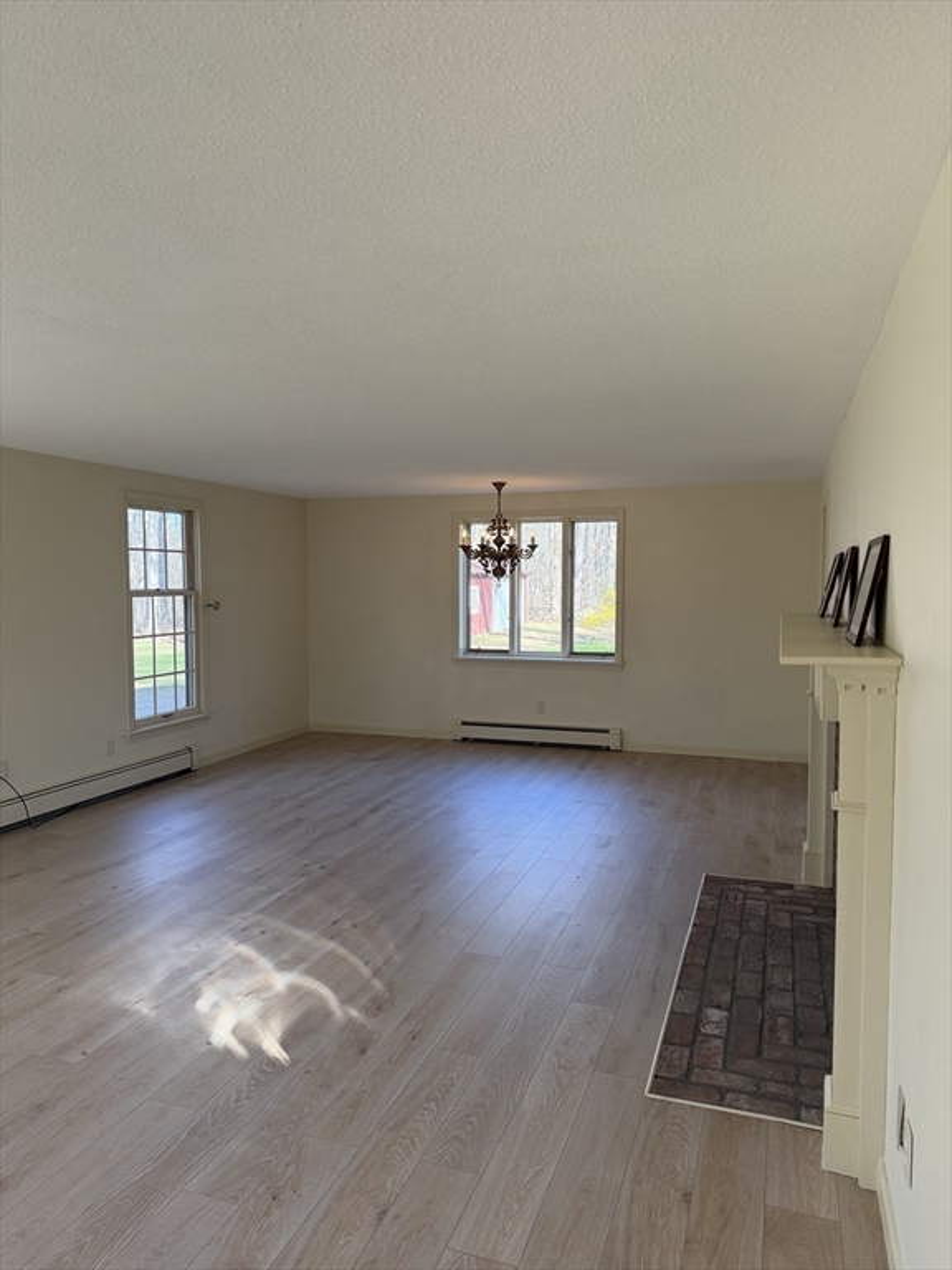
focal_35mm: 24
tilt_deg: -3.6
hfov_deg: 56.8
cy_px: 635
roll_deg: +0.0
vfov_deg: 71.6
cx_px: 476
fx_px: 880
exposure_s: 1/240
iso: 200
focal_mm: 6.76
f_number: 1.78
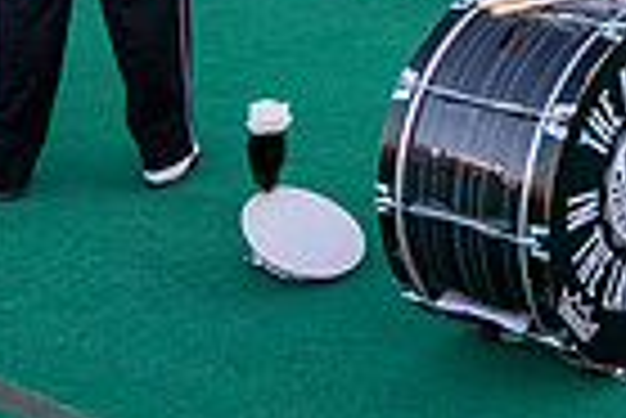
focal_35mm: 100
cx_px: 680
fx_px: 1741
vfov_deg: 12.7
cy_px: -283
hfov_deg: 19.6
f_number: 4
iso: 2000
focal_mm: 24
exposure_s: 1/2500
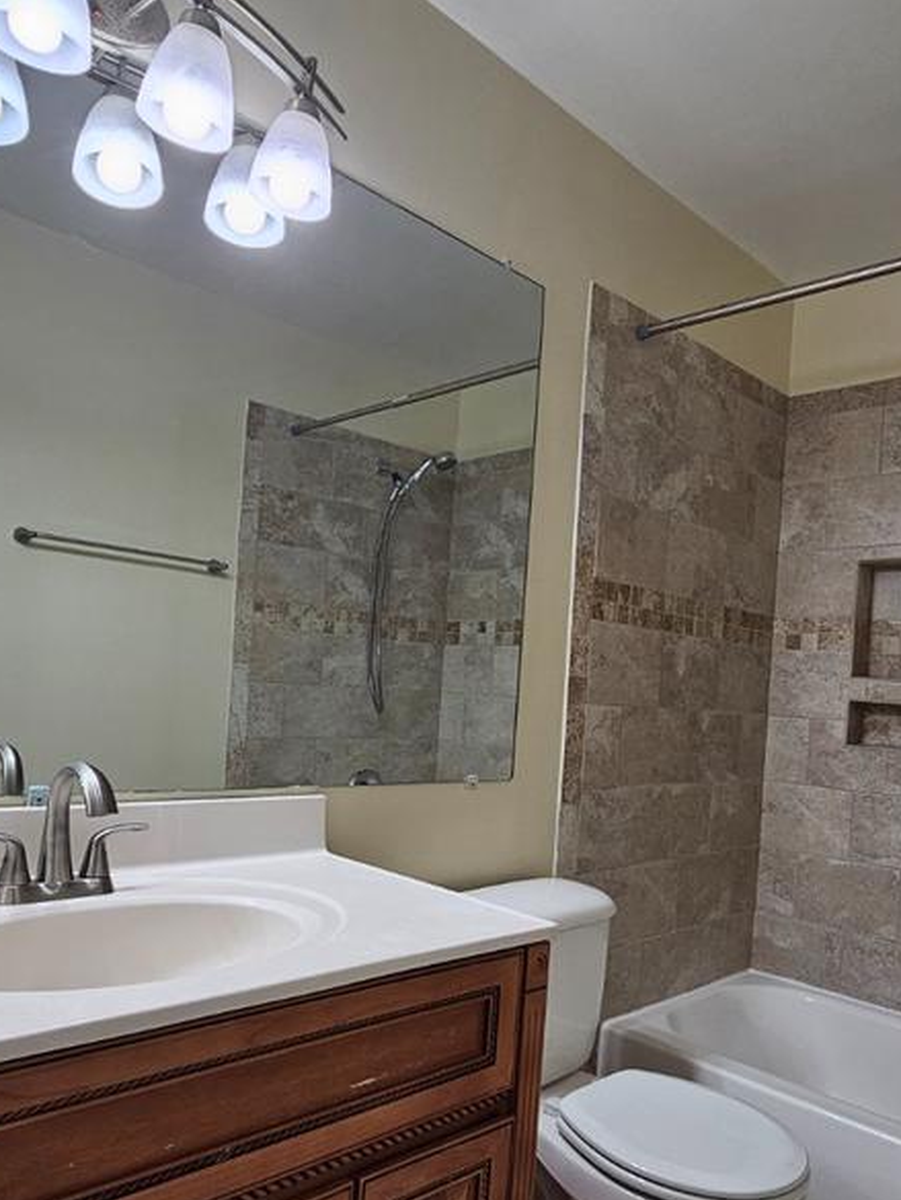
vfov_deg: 70.9
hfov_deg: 56.7
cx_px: 507
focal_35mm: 24
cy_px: 712
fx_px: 833
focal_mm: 2.2
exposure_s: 1/120
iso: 64
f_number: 2.2
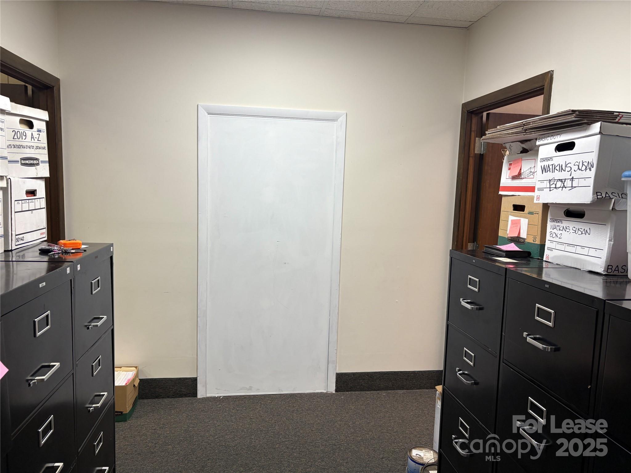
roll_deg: -1.6
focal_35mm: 26
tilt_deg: -6.5
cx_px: 316
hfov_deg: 67.3
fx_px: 474
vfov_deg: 53.1
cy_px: 236
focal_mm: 5.96
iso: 100
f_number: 1.6
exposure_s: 1/120
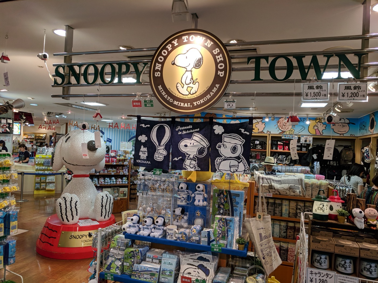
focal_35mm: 26
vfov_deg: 53.1
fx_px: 284
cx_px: 189
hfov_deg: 67.3
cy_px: 142
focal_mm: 4.67
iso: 95
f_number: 2
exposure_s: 1/120
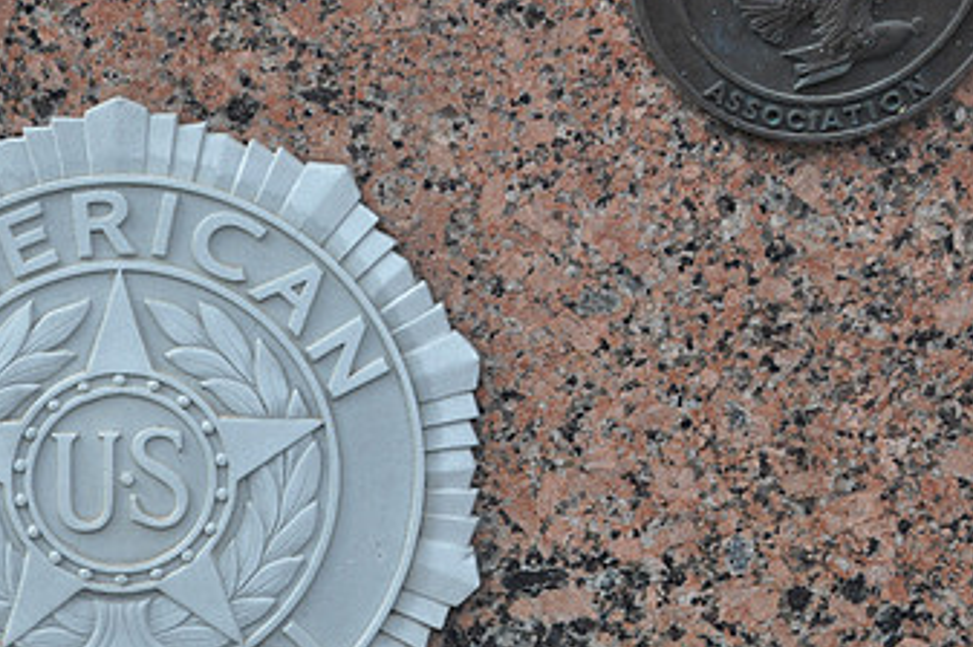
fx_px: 2646
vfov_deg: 13.9
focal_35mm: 98
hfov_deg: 20.5
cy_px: 374
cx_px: 156
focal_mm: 38
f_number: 9
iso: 200
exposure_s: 1/80
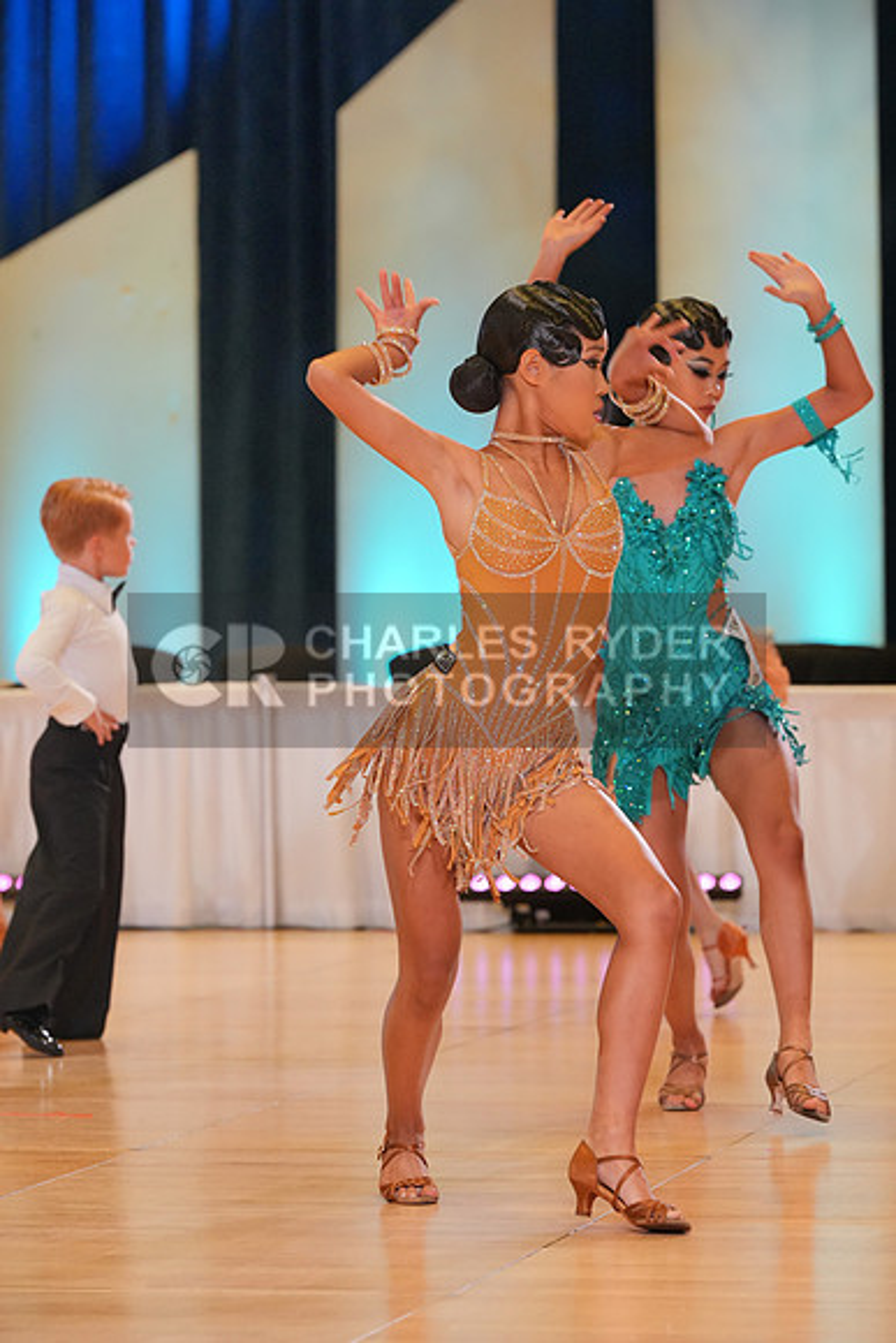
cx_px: 448
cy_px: 672
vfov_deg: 14.2
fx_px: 5372
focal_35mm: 144
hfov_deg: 9.5
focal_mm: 144
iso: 4000
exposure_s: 1/400
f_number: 5.6
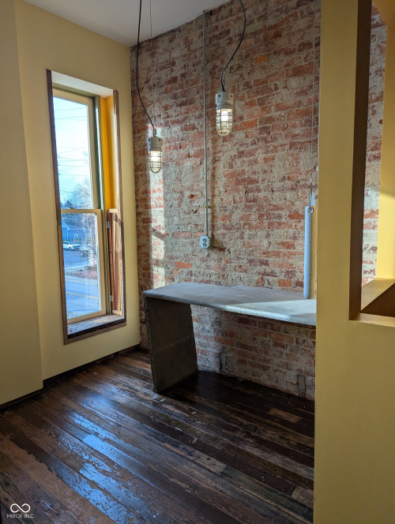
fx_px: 364
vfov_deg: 71.5
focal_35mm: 24
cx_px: 198
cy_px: 262
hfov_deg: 56.9
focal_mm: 6.81
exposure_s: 1/260
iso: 45
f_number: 1.85
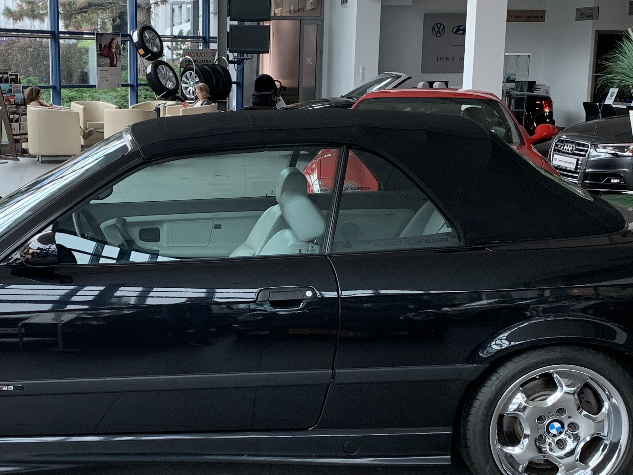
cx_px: 203
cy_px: 260
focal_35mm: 55
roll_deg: +0.3
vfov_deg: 26.6
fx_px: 1006
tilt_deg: -9.4
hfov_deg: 34.6
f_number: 1.8
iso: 100
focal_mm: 4.25
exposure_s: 1/86
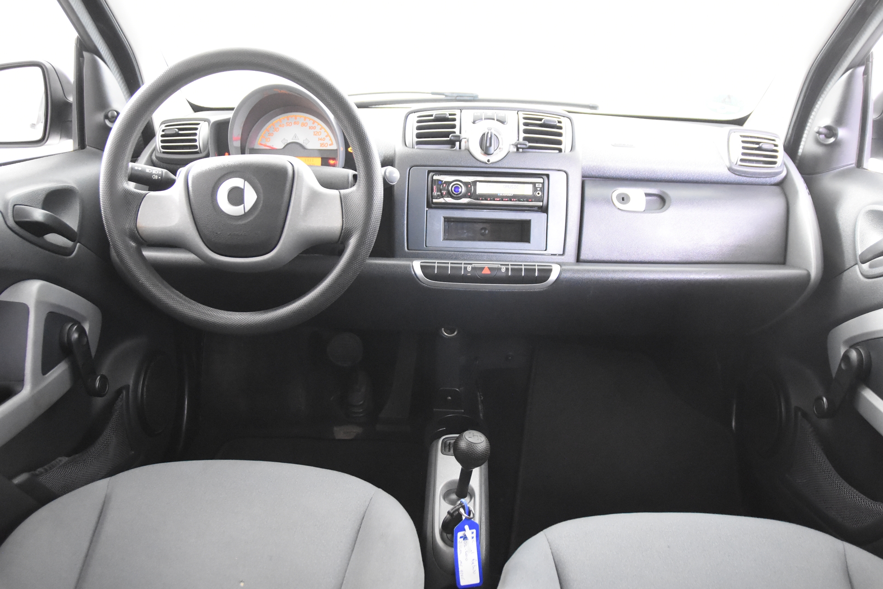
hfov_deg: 61.9
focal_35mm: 30
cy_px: 294
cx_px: 442
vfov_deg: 43.6
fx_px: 736
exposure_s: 1/30
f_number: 2.8
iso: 6400
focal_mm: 20
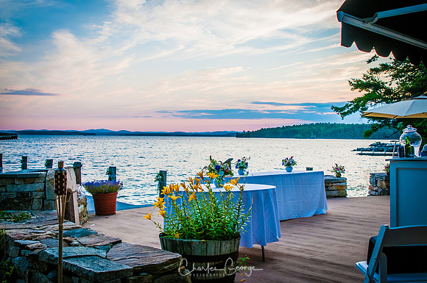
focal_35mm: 39
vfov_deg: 34.1
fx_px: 462
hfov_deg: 49.6
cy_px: 142
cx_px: 214
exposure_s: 1/640
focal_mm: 26
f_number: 4
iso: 400
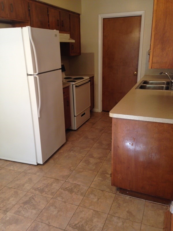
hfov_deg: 42.9
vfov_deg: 55.4
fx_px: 220
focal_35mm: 33
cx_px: 86
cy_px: 116
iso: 80
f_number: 2.4
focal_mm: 4.12
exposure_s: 1/20
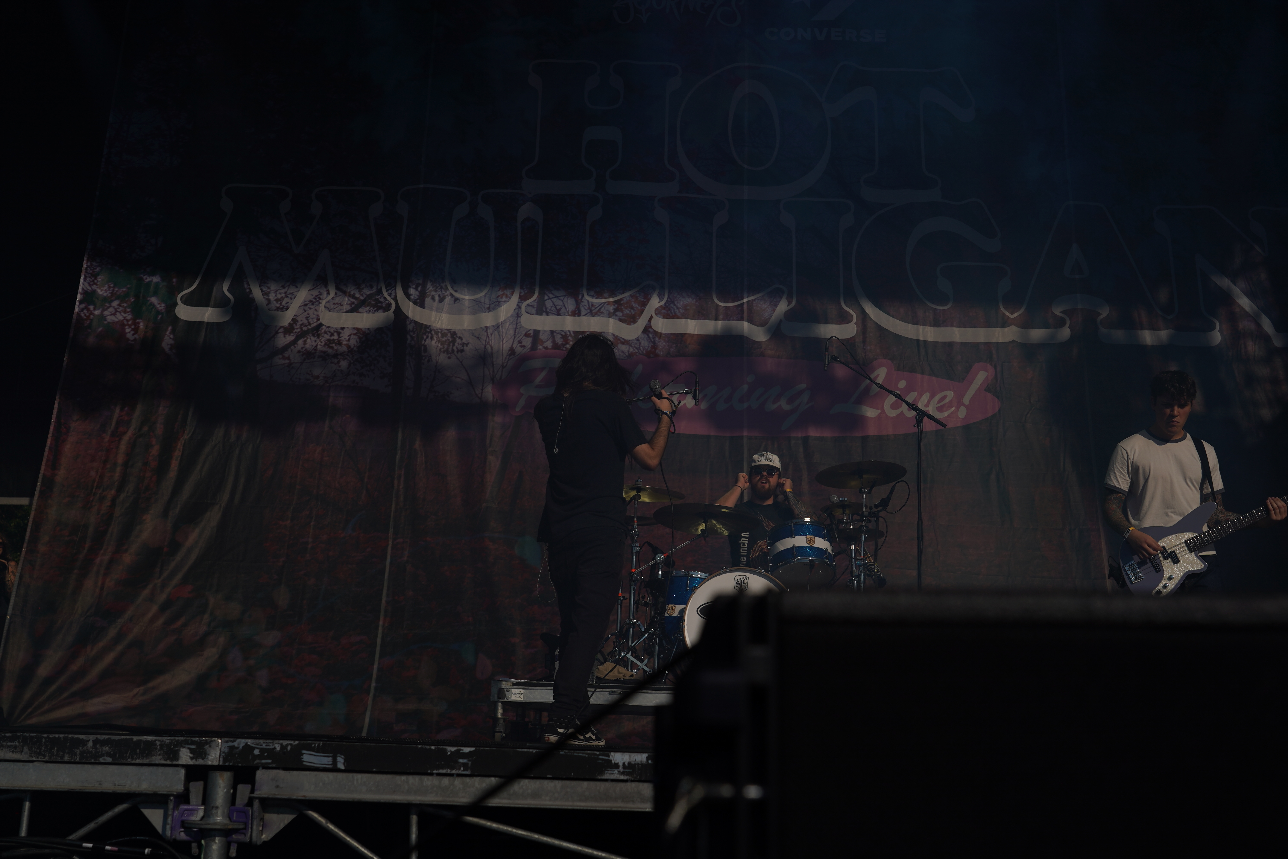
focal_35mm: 46
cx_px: 644
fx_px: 1646
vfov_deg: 29.2
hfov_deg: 42.7
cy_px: 430
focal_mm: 46
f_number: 8
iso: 100
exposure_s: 1/1600
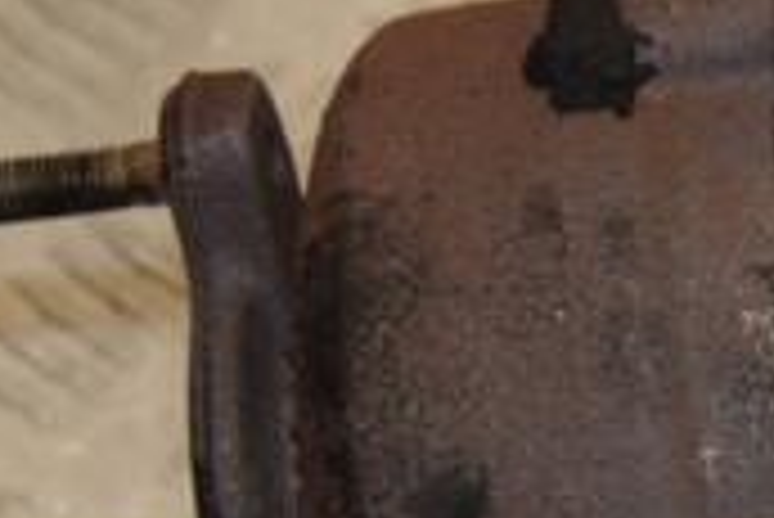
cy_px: 604
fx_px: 5638
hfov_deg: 7.7
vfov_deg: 5.2
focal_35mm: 262
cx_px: 1084
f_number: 6.3
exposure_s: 1/200
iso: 800
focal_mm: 50
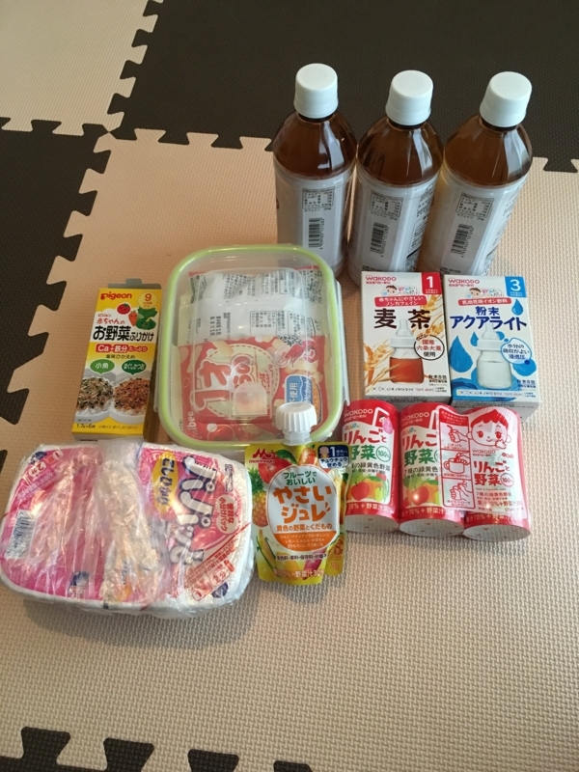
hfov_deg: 48.2
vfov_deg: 61.7
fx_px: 647
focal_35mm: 29
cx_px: 290
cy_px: 386
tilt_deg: -63.9
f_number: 2.2
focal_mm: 4.15
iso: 200
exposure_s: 1/30
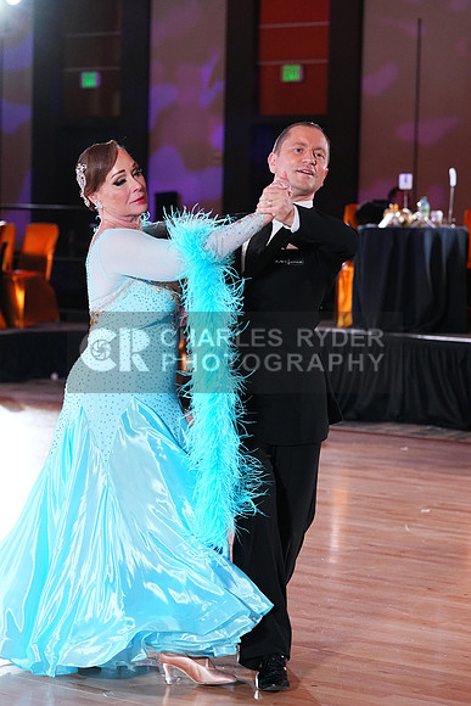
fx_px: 2059
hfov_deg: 13.0
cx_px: 236
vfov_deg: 19.5
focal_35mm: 105
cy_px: 353
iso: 5000
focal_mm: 105
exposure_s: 1/400
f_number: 4.5
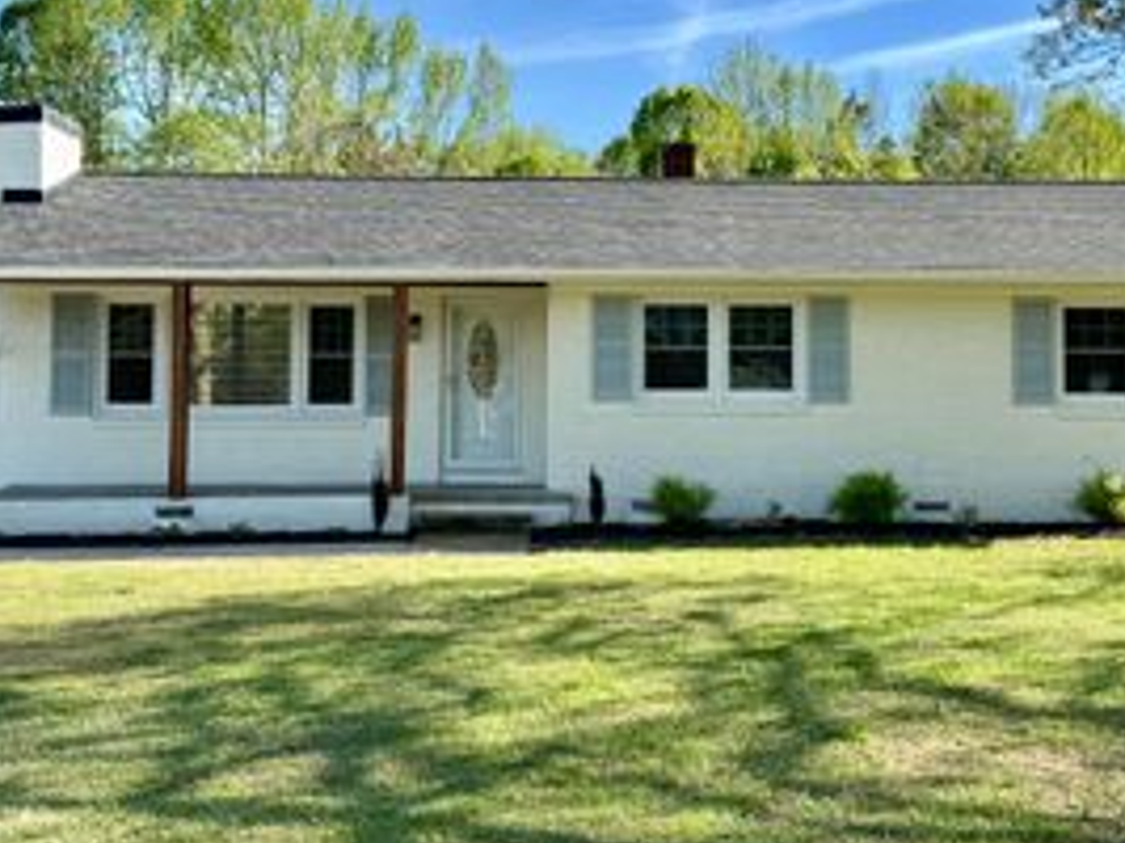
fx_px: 1462
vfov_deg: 32.1
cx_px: 573
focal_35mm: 45
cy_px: 335
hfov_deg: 42.1
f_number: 1.78
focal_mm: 6.76
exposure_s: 1/2710
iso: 80
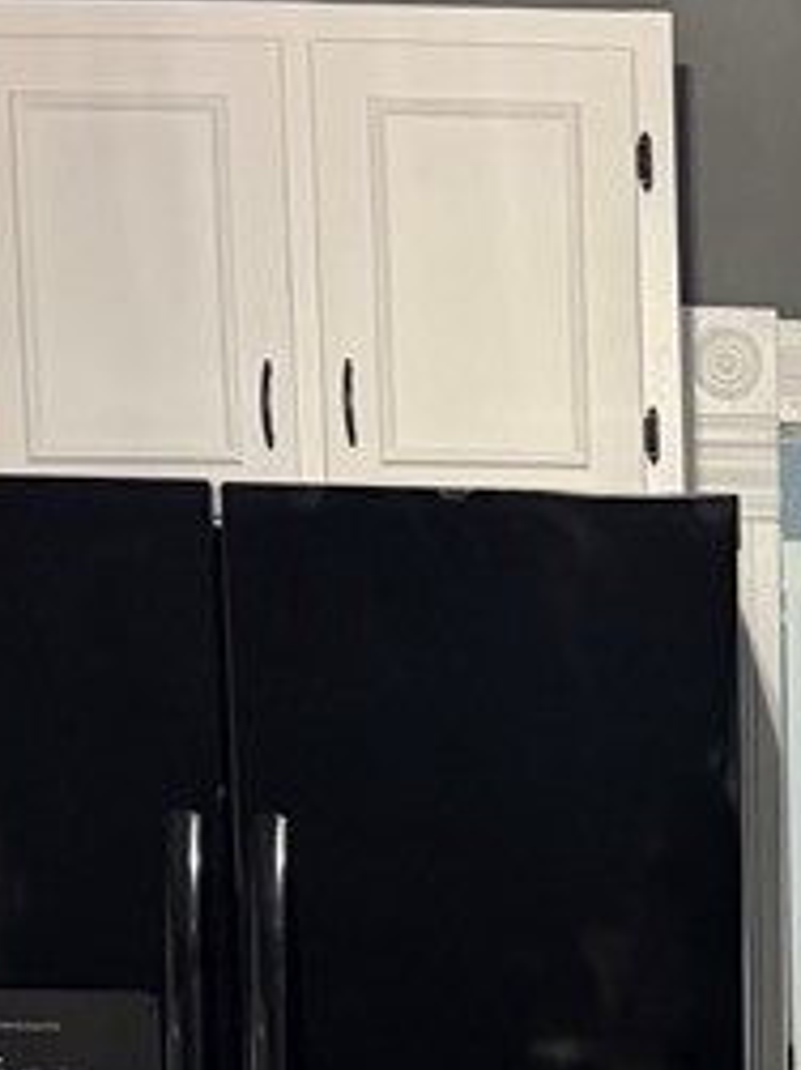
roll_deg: -0.7
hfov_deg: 14.4
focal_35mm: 98
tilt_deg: -6.6
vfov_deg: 19.0
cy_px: 1258
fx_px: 3026
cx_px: 1048
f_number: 1.78
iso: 800
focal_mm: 6.76
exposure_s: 1/40
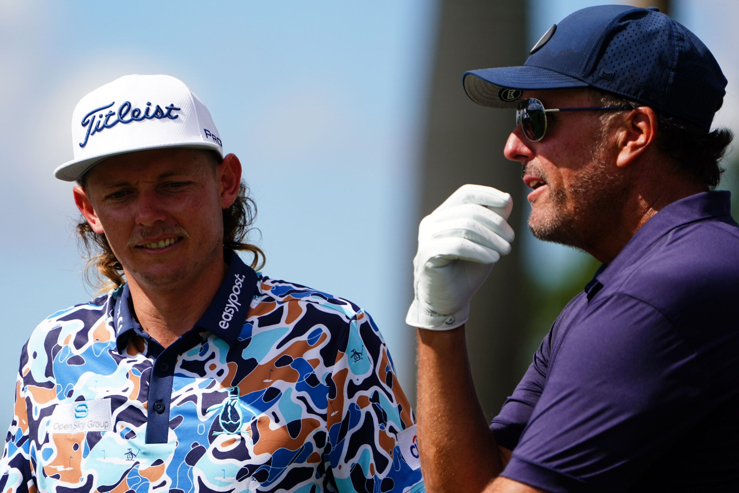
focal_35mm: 547
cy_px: 246
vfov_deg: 2.5
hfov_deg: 3.8
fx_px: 11228
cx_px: 370
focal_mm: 547
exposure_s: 1/2000
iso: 400
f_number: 6.3
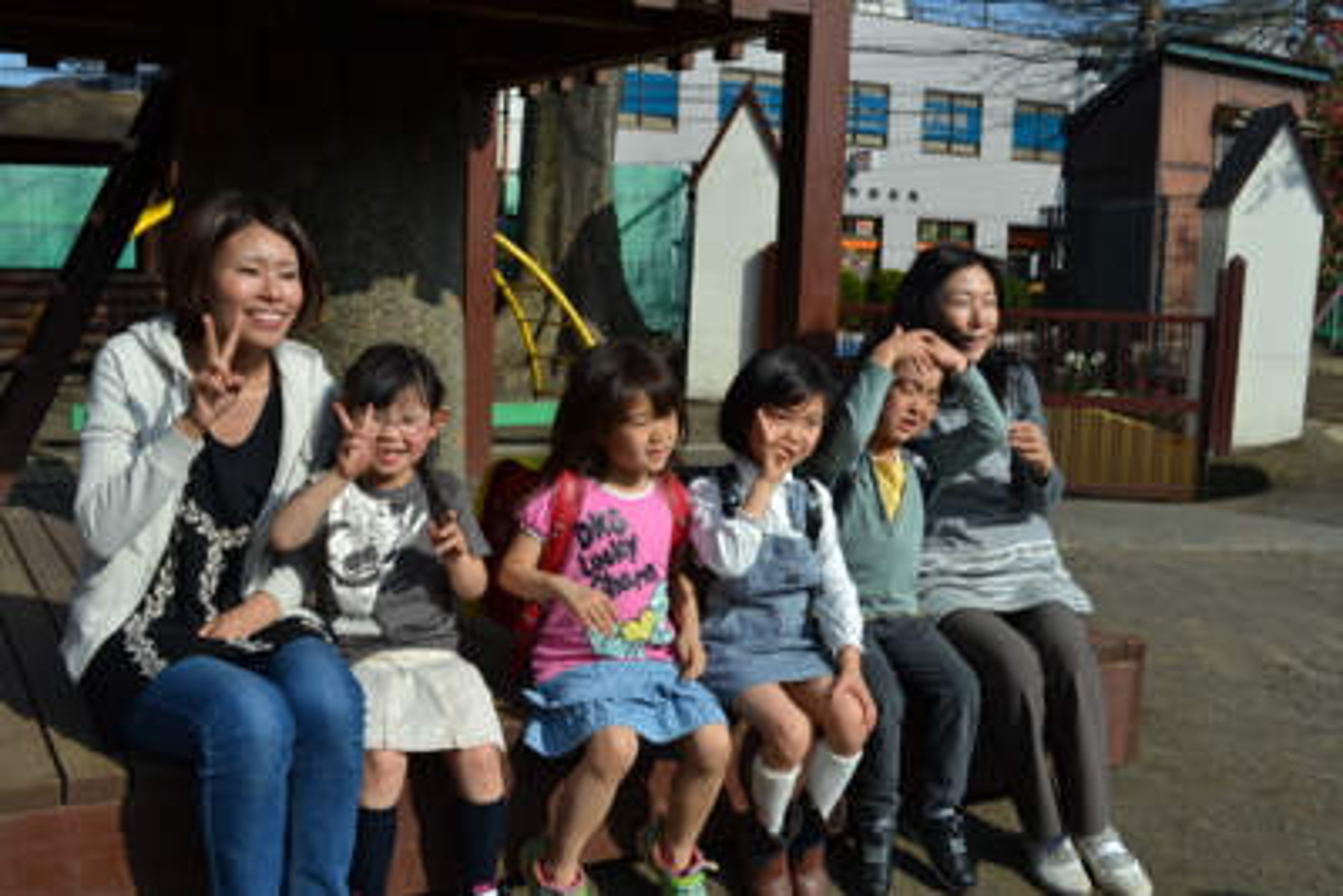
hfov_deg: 49.5
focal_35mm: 39
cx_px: 672
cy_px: 448
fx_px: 1455
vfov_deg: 34.2
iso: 100
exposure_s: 1/250
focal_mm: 26
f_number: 8
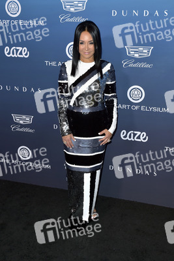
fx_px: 304
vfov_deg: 46.4
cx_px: 87
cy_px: 130
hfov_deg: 31.9
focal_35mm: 42
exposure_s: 1/250
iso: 250
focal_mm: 42
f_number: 5.6
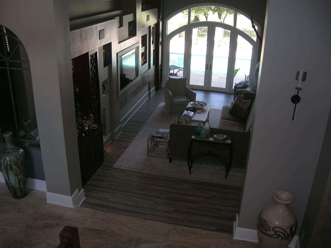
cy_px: 124
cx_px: 166
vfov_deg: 41.7
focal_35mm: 34
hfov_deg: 54.0
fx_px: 325
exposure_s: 1/106
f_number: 2.9
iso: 71
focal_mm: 5.7
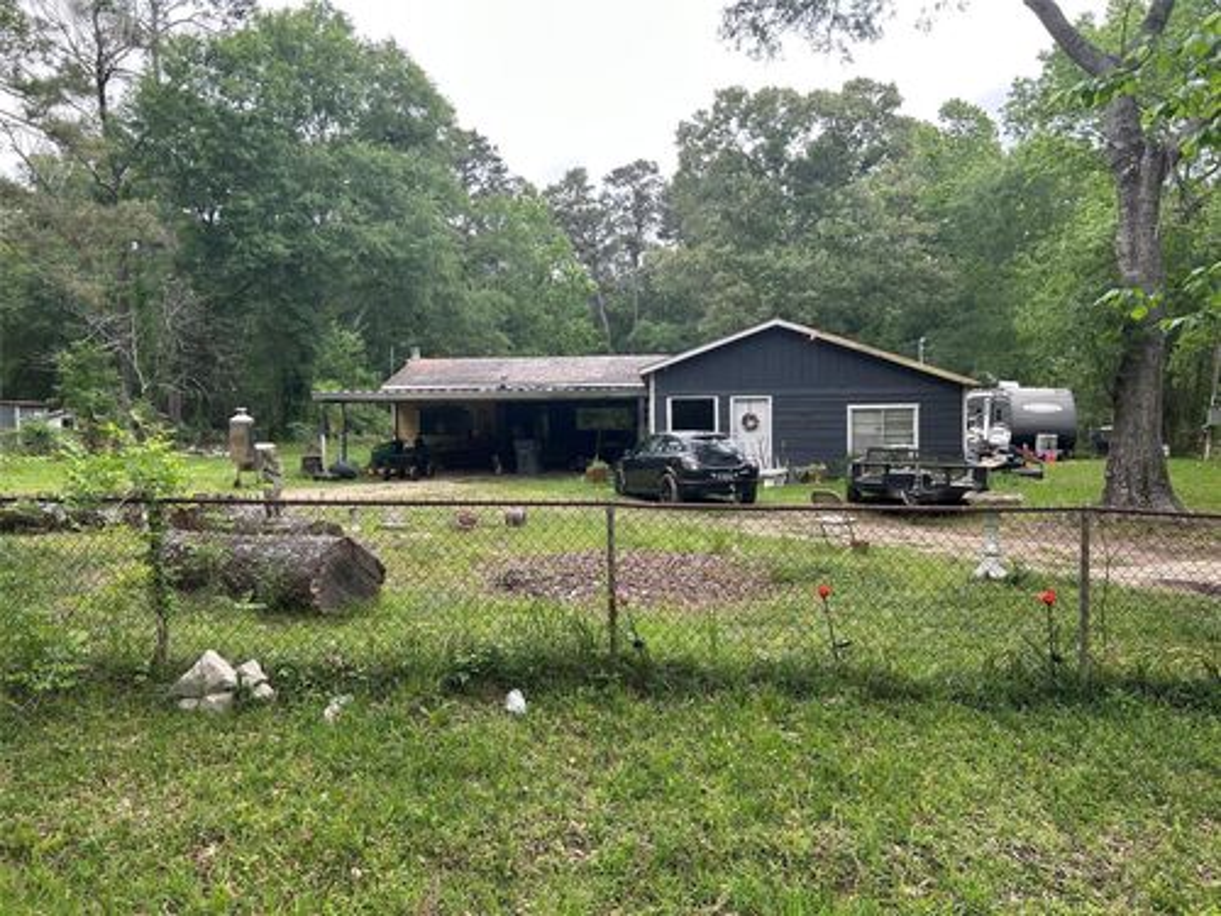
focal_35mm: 26
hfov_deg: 67.3
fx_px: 917
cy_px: 458
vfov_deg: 53.1
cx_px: 610
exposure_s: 1/533
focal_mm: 5.7
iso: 50
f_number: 1.5
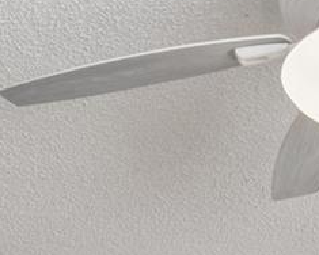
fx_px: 963
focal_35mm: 102
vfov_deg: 12.1
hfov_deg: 18.7
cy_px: 616
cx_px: 86
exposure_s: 1/2
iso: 100
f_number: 7.1
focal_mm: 16
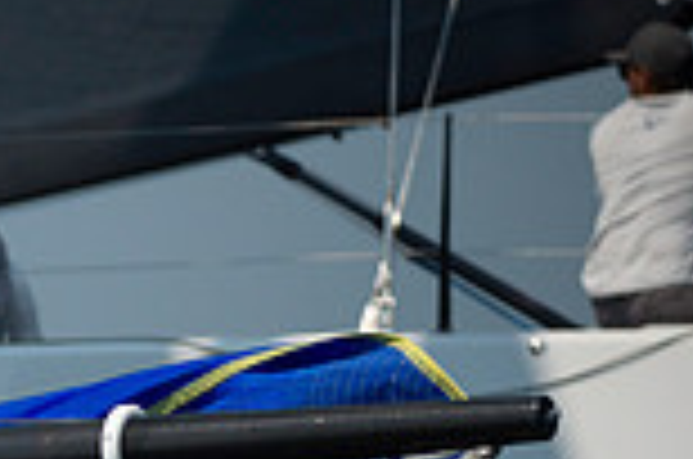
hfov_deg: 4.2
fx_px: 9432
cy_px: 691
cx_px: -486
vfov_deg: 2.8
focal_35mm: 491
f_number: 2.8
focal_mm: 130
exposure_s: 1/8000
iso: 250
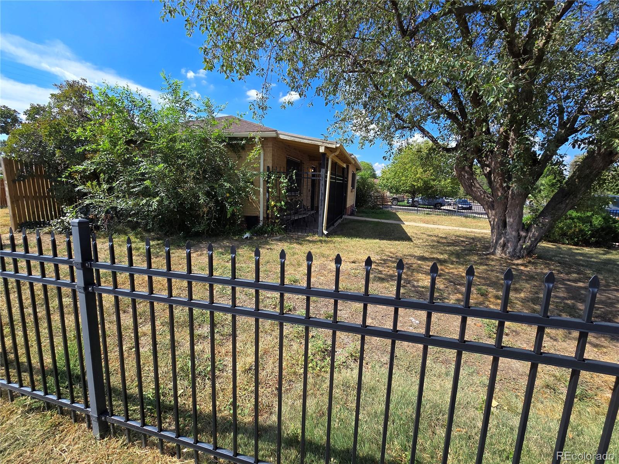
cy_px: 232
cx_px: 310
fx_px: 232
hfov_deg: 106.2
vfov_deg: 89.9
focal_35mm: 13
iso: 50
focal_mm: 2.2
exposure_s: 1/1347
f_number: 2.2
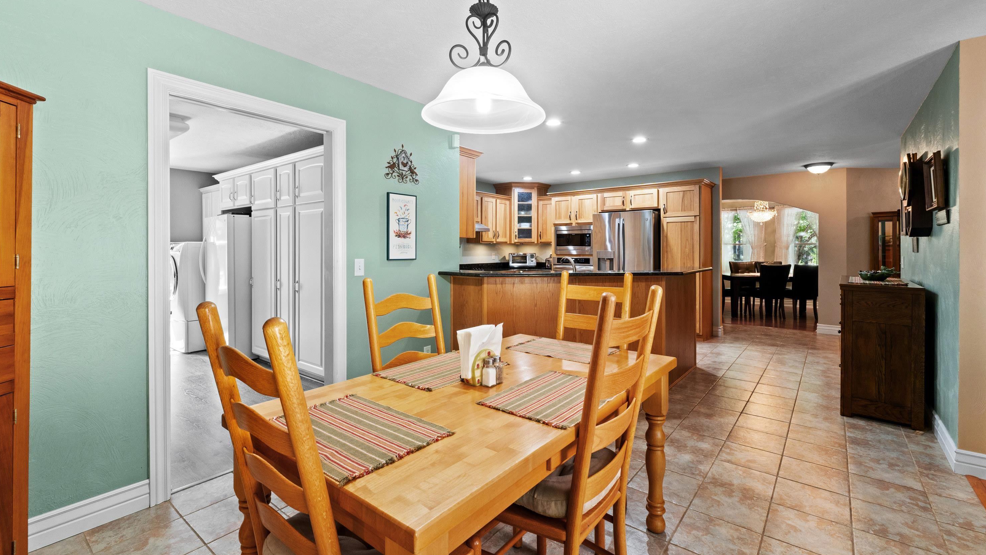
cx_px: 488
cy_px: 246
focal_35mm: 16
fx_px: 418
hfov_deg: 99.4
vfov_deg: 66.9
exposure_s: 1/2.5
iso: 400
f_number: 8
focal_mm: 10
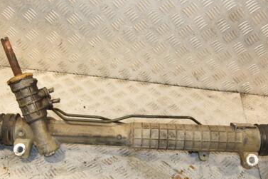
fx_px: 320
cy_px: 104
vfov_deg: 31.1
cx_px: 121
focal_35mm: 43
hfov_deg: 45.4
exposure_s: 1/200
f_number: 5.6
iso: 800
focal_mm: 18
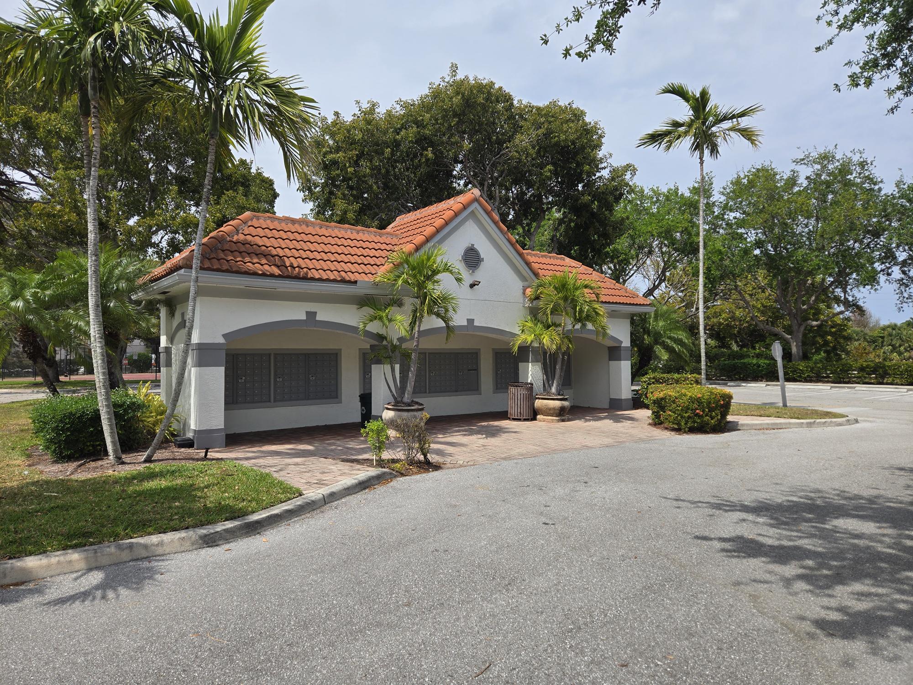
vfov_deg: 58.9
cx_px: 456
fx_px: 607
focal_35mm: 23
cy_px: 342
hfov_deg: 73.9
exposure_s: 1/2586
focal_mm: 5.4
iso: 25
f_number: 1.8
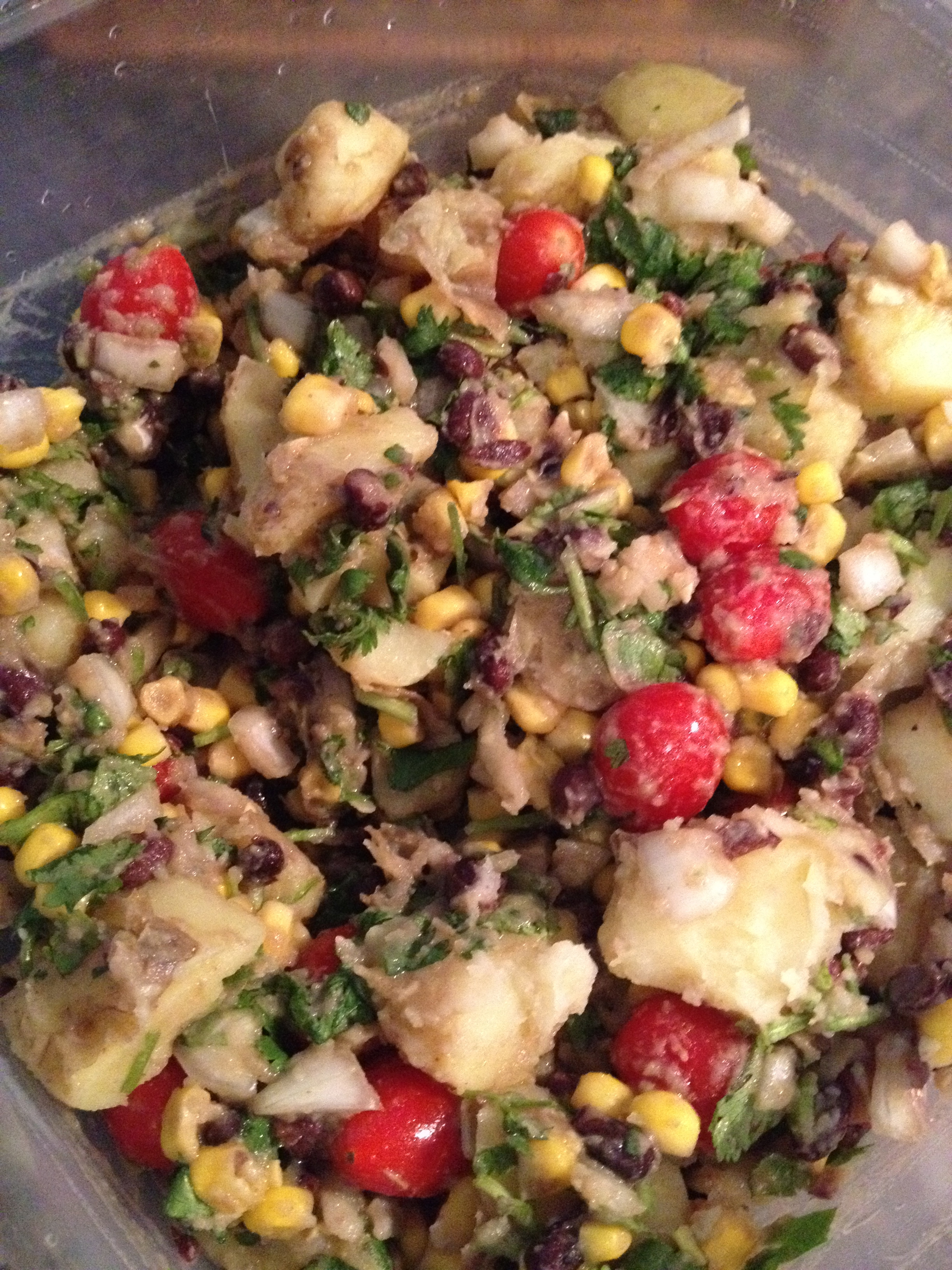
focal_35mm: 35
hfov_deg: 40.7
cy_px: 635
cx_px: 476
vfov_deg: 52.6
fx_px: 1283
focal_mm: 4.28
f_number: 2.4
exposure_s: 1/15
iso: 800
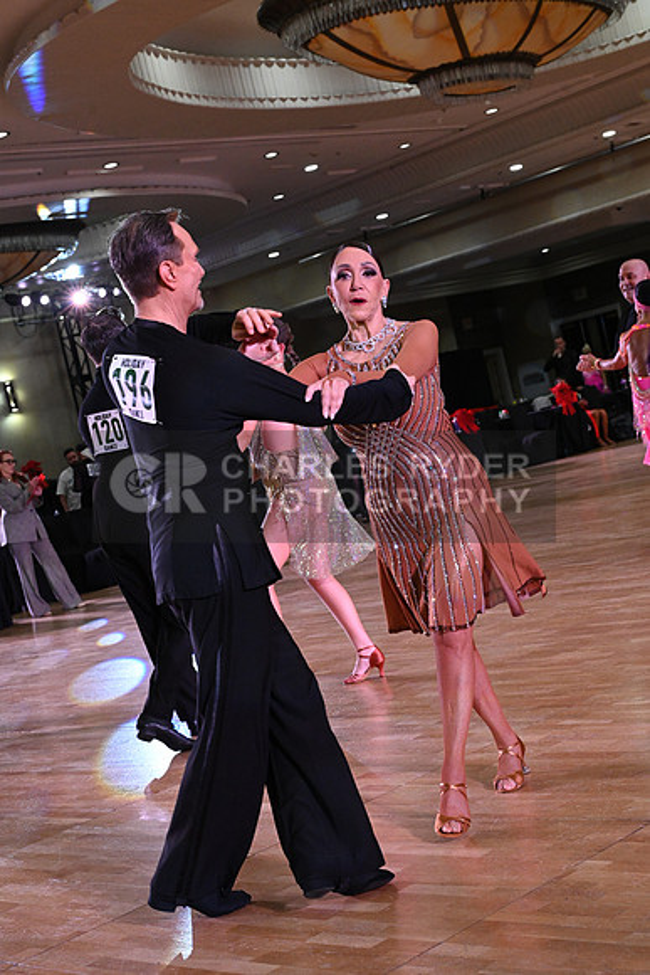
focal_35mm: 57
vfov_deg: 35.0
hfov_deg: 23.8
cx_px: 325
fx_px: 1543
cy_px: 488
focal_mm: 57
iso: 5000
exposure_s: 1/320
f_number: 7.1
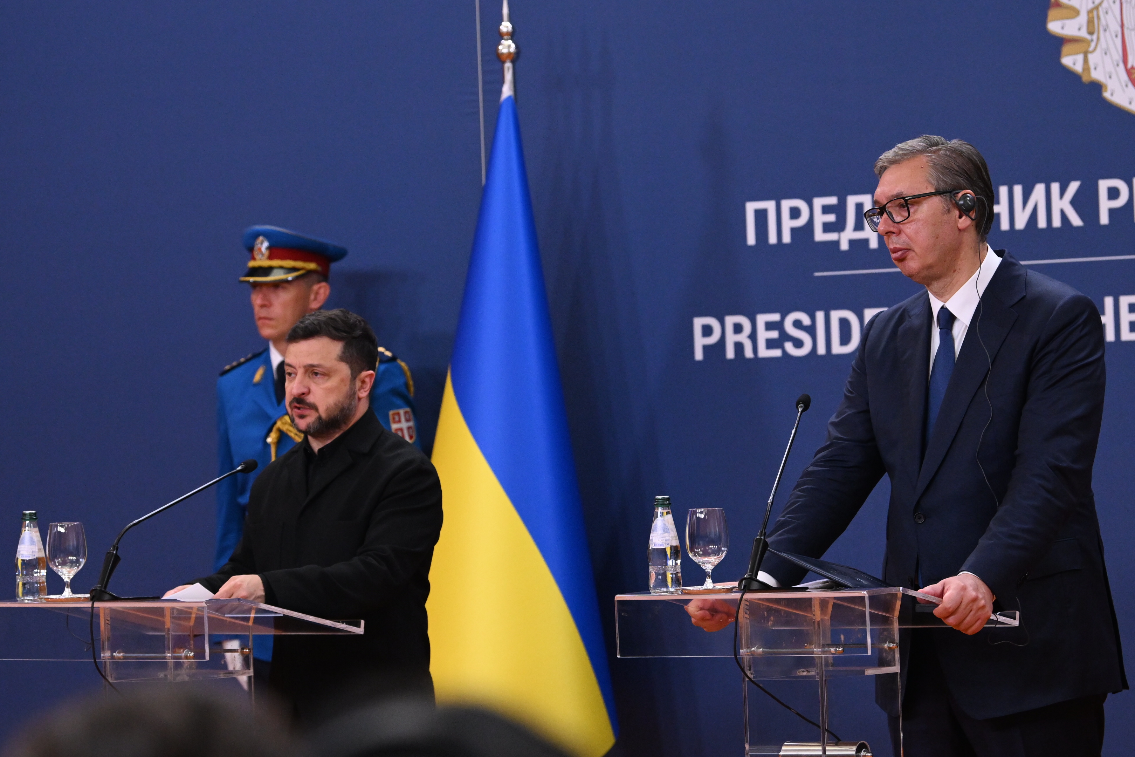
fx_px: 5769
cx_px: 568
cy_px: 378
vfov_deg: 7.5
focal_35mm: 183
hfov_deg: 11.2
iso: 3200
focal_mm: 122
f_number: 4
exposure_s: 1/500
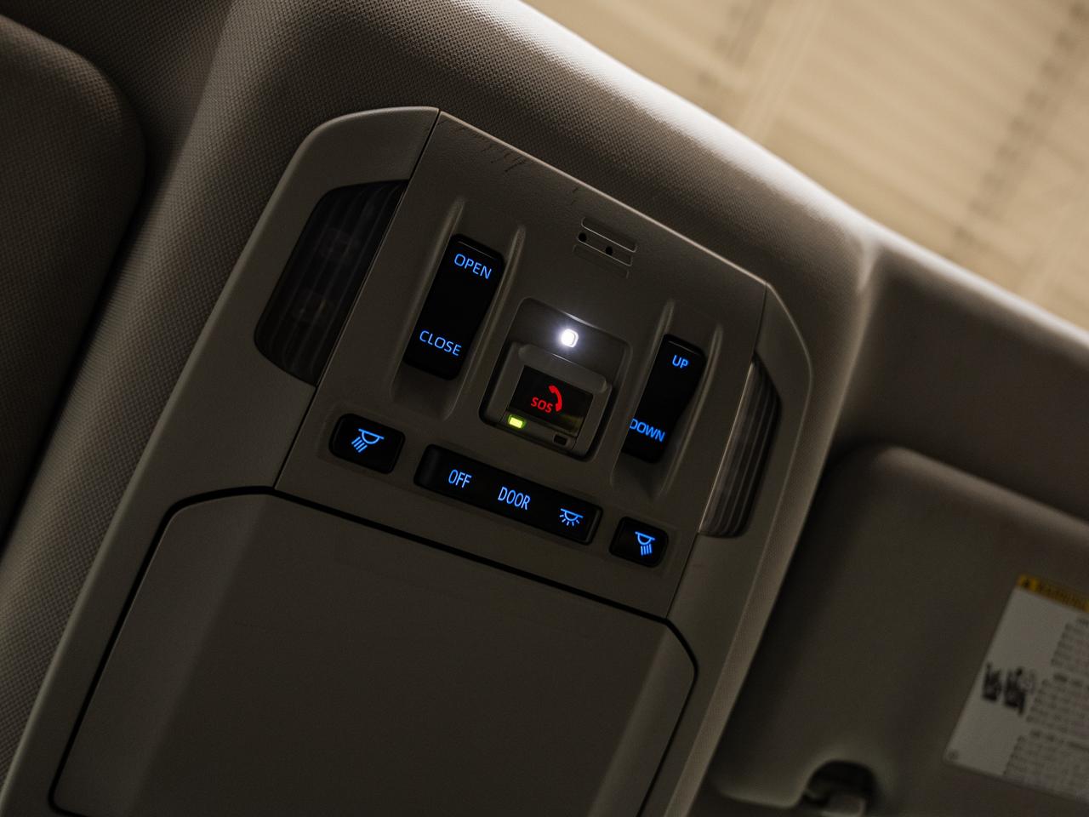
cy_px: 408
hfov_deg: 67.4
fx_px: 817
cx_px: 544
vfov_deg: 53.1
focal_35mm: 26
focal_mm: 24
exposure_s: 1/40
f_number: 3.5
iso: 800
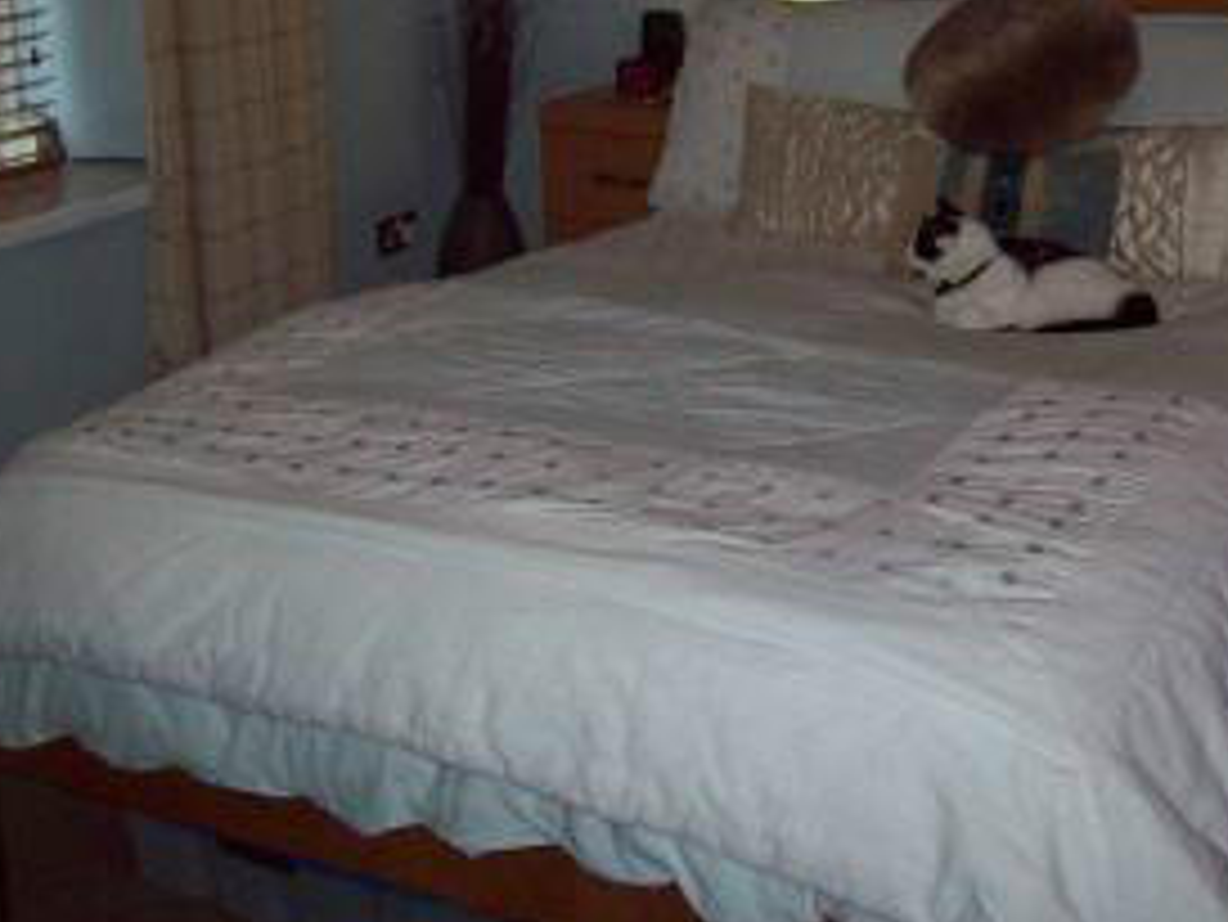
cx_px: 792
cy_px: 319
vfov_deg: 24.7
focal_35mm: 59
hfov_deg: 32.5
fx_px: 2094
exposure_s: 1/64
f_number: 2.7
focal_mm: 6
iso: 200
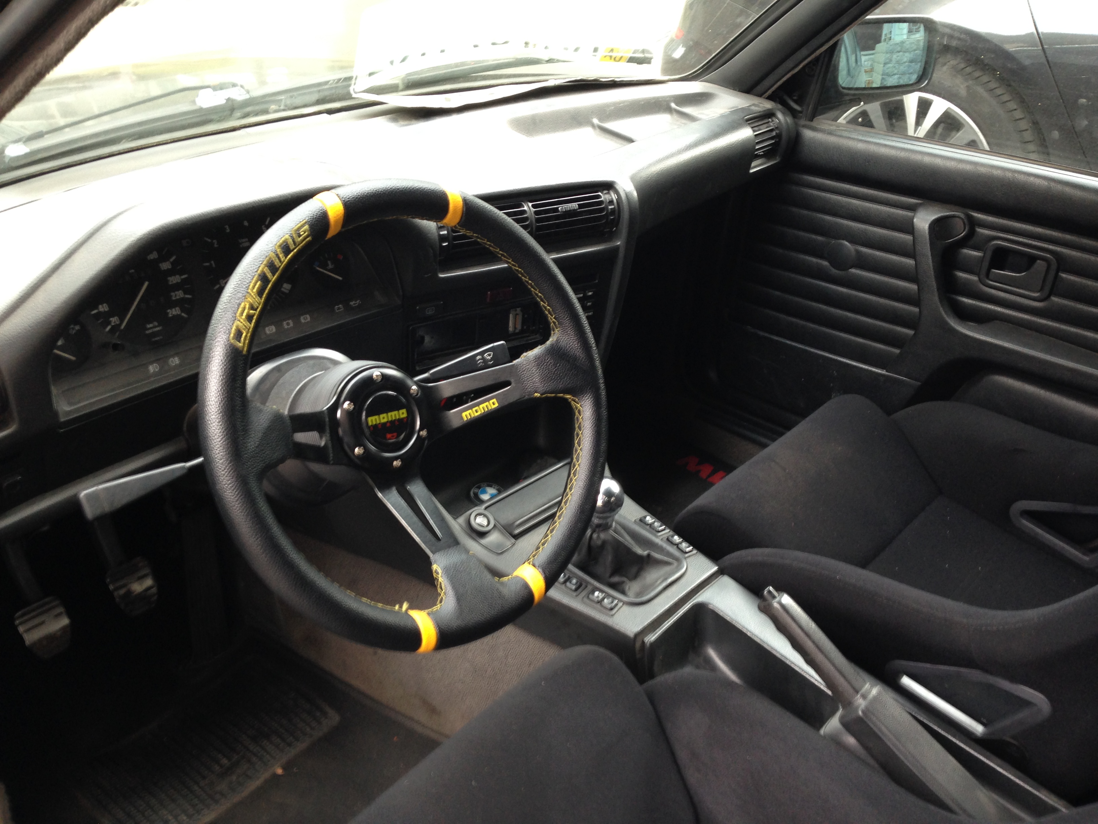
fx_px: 1047
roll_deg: -2.2
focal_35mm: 33
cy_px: 412
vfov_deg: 42.9
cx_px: 549
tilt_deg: -32.0
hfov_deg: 55.4
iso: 80
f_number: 2.4
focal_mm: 4.12
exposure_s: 1/20
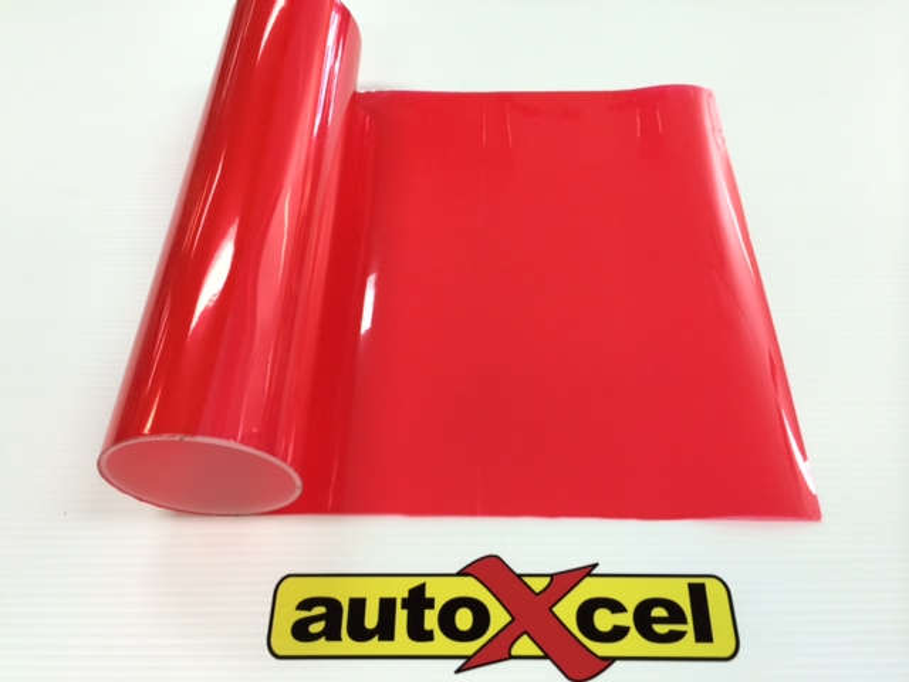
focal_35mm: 30
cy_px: 341
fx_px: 788
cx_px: 454
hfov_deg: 60.0
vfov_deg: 46.8
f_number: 2.2
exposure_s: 1/33
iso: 50
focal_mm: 4.12
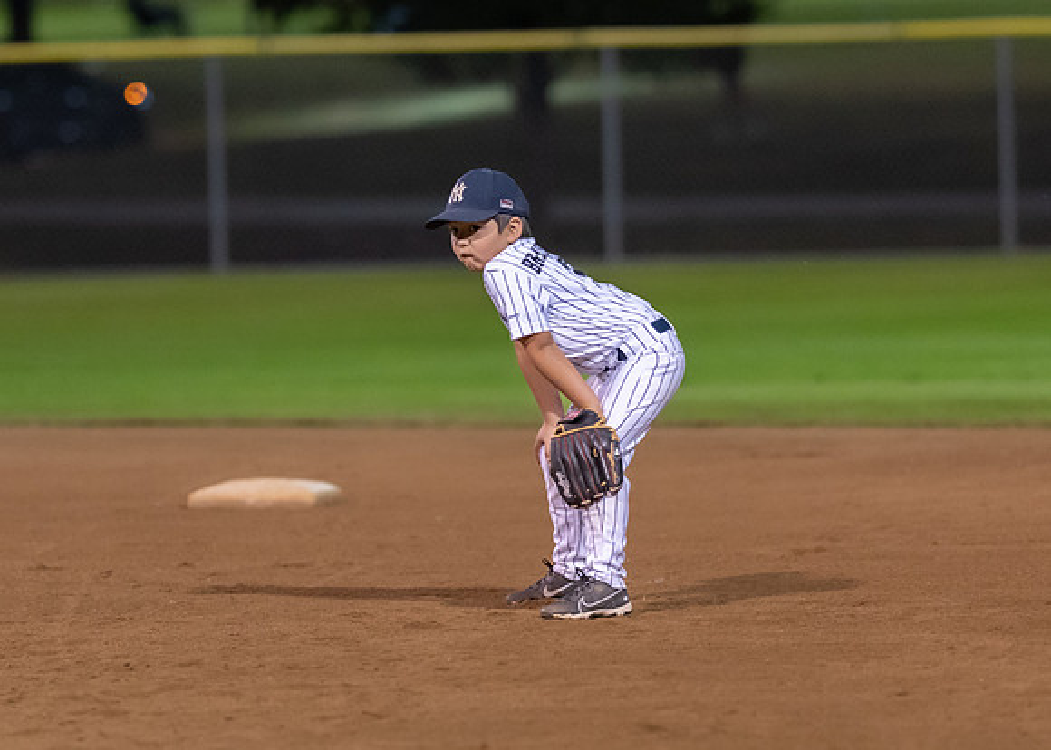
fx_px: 9561
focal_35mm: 320
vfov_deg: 4.5
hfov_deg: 6.3
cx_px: 512
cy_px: 367
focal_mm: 135
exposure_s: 1/1000
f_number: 1.8
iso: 2500
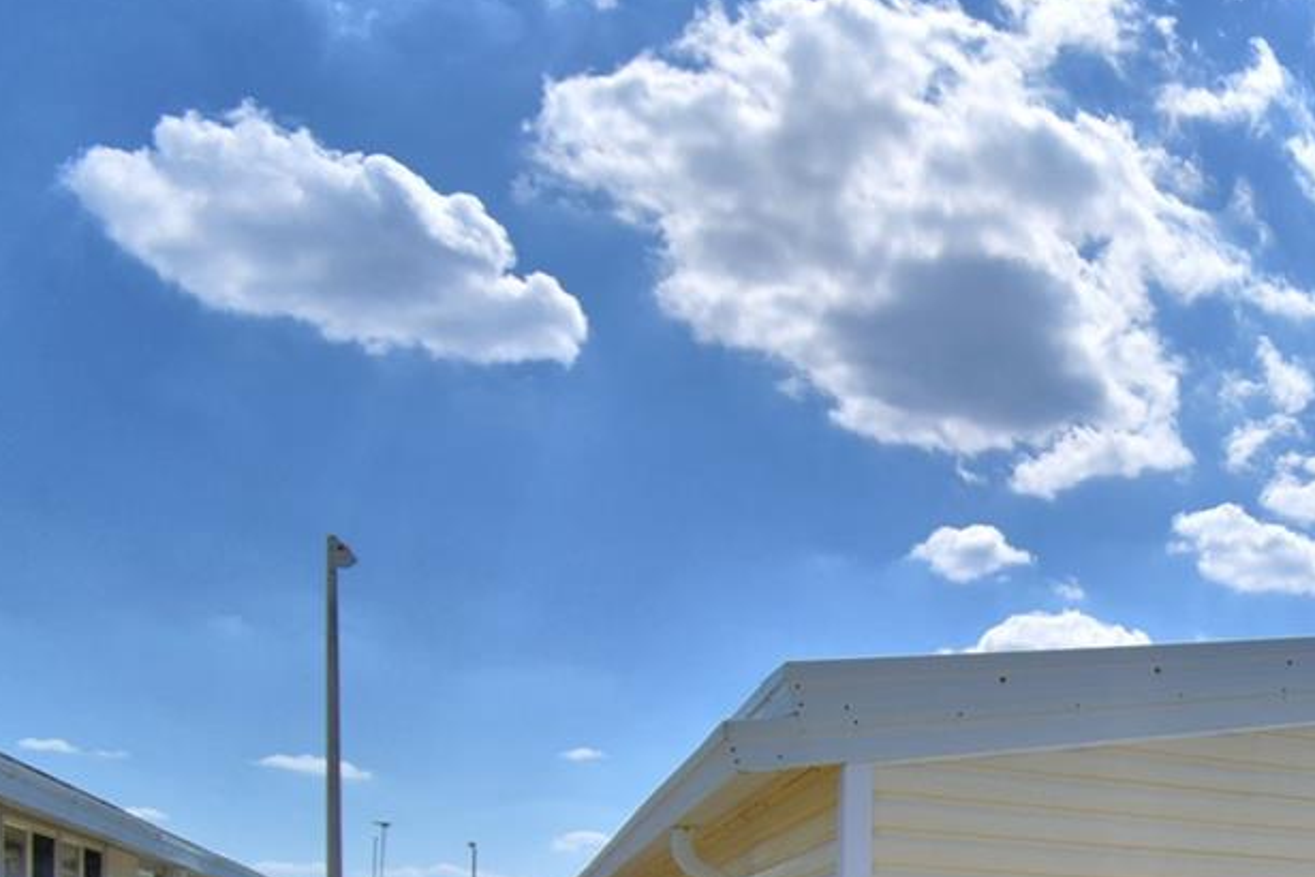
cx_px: 1525
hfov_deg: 38.6
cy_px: 1022
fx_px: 1424
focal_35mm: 39
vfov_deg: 29.8
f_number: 4.5
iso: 100
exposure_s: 1/2500
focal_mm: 10
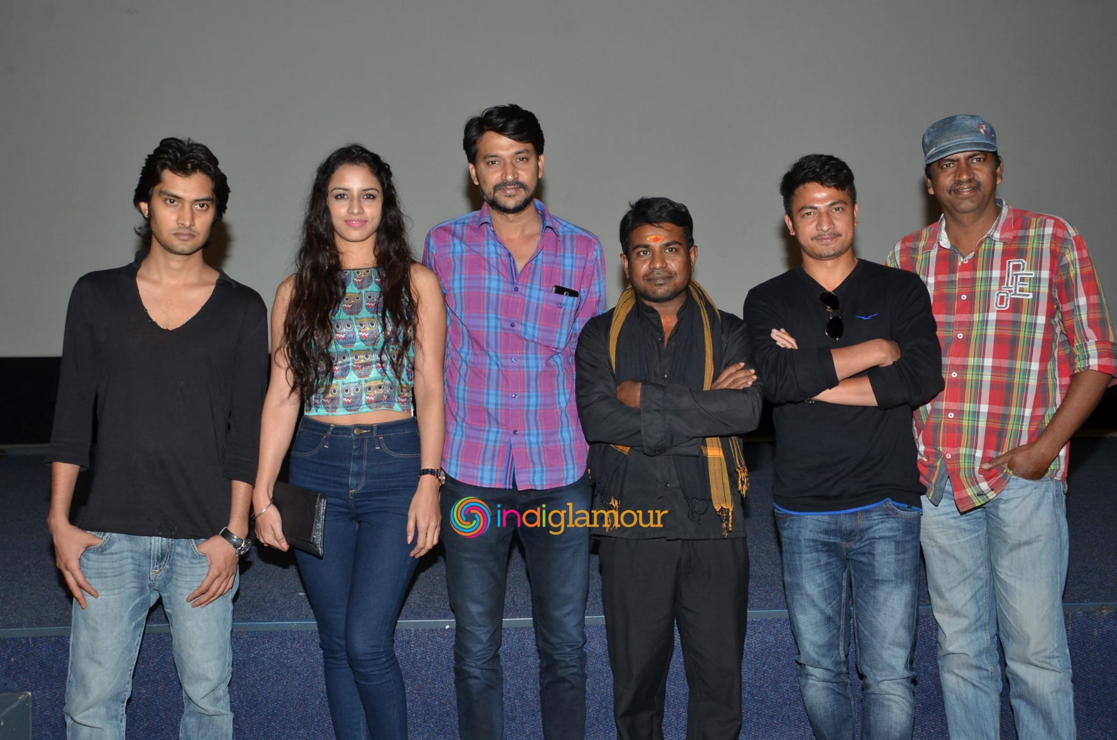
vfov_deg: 39.8
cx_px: 558
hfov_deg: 57.3
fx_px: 1022
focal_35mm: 33
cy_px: 370
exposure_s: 1/125
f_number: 6.3
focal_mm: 22
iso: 400
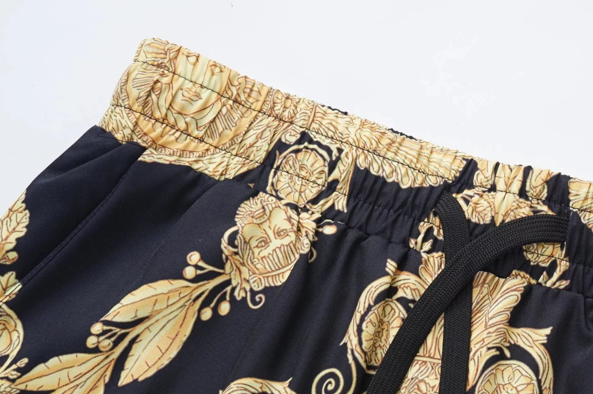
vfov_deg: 15.3
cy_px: 285
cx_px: 492
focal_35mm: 89
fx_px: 1465
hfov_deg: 22.5
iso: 125
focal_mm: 50
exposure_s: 1/100
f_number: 10
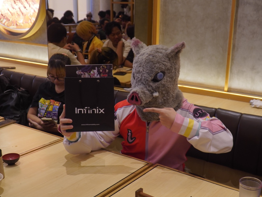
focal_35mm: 42
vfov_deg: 34.7
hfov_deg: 45.2
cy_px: 98
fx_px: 315
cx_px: 139
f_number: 4
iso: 500
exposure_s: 1/60
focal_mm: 25
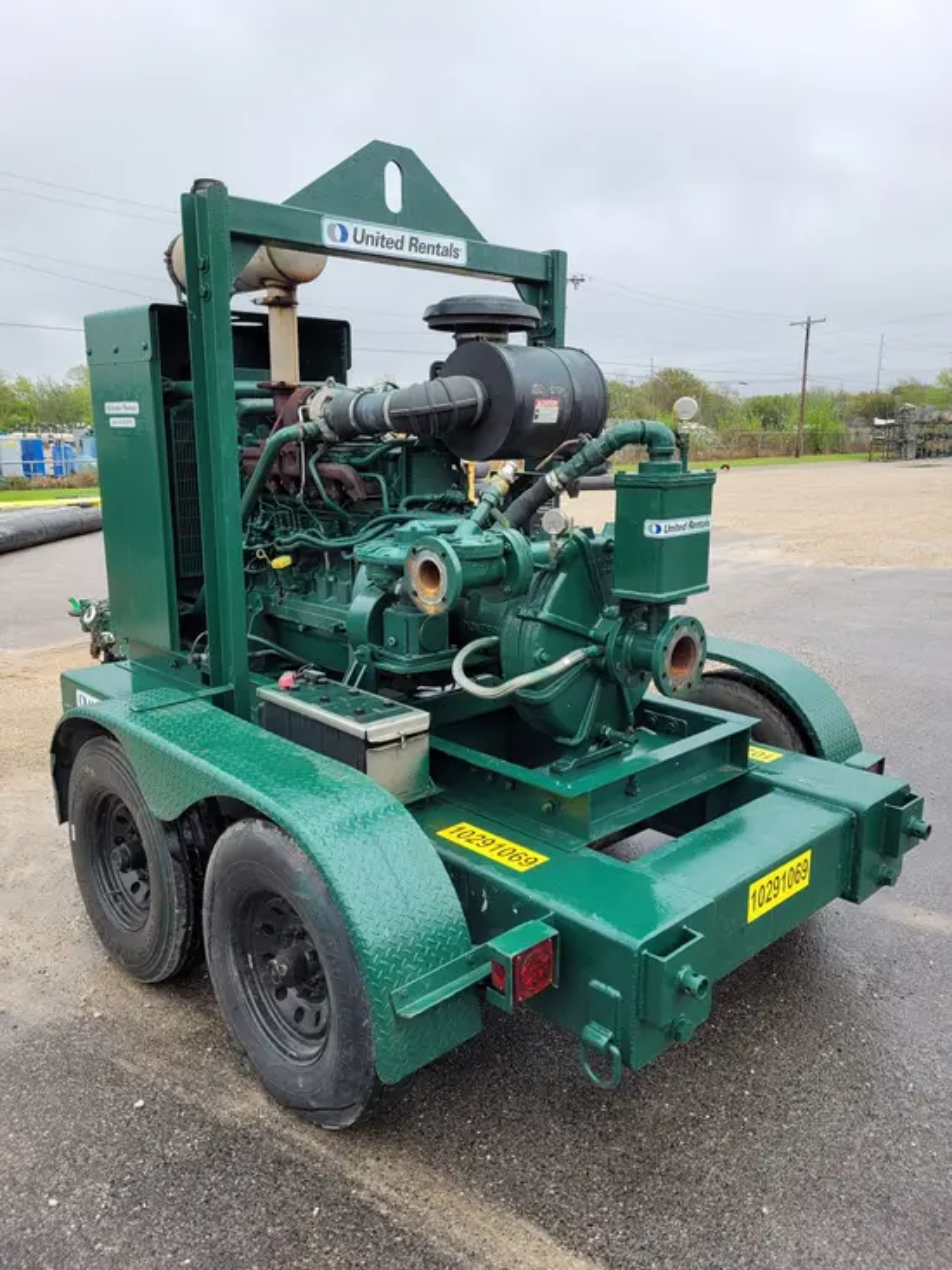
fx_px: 953
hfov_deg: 53.1
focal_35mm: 26
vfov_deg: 67.3
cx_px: 476
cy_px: 635
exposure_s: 1/412
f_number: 1.8
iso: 40
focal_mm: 5.4
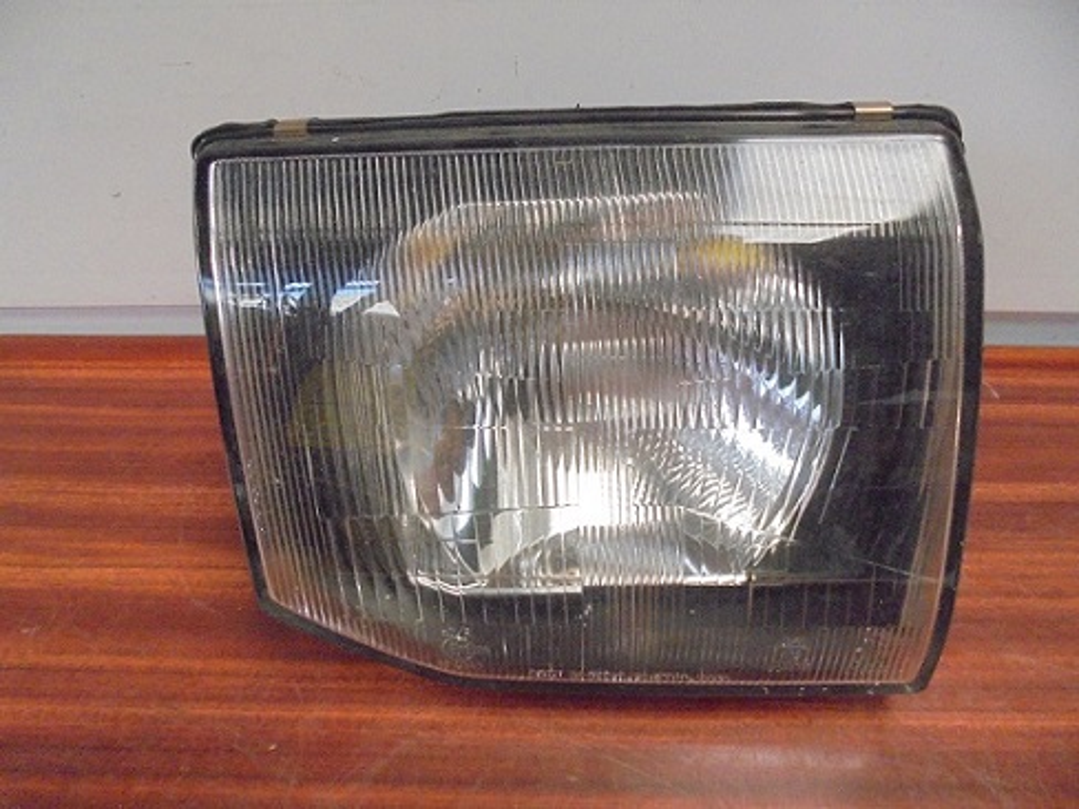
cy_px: 404
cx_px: 540
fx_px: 810
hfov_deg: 67.3
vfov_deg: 53.1
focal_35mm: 26
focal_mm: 4.6
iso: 800
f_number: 3.5
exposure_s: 1/30
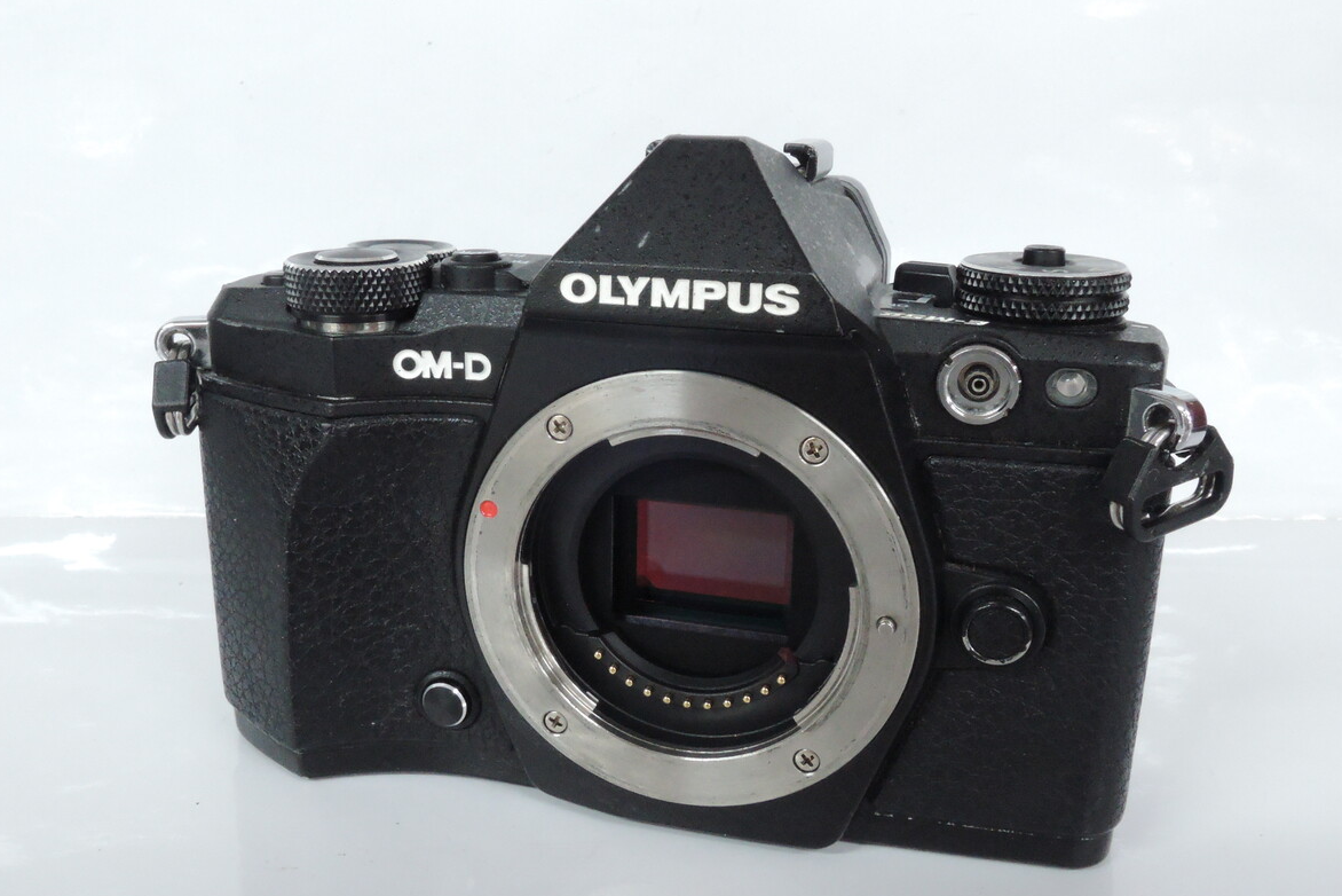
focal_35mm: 33
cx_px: 657
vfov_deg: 40.0
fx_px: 1230
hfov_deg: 57.2
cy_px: 430
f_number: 8
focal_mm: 6.6
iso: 1600
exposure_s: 1/25
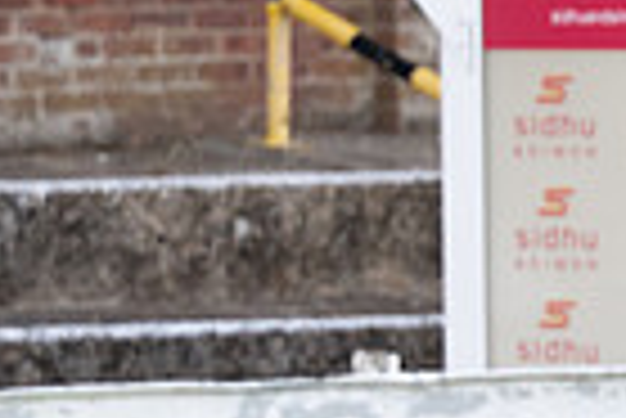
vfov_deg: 1.8
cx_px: 1076
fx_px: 13055
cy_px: 571
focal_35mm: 750
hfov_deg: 2.7
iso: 1000
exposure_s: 1/500
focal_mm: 120
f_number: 3.2
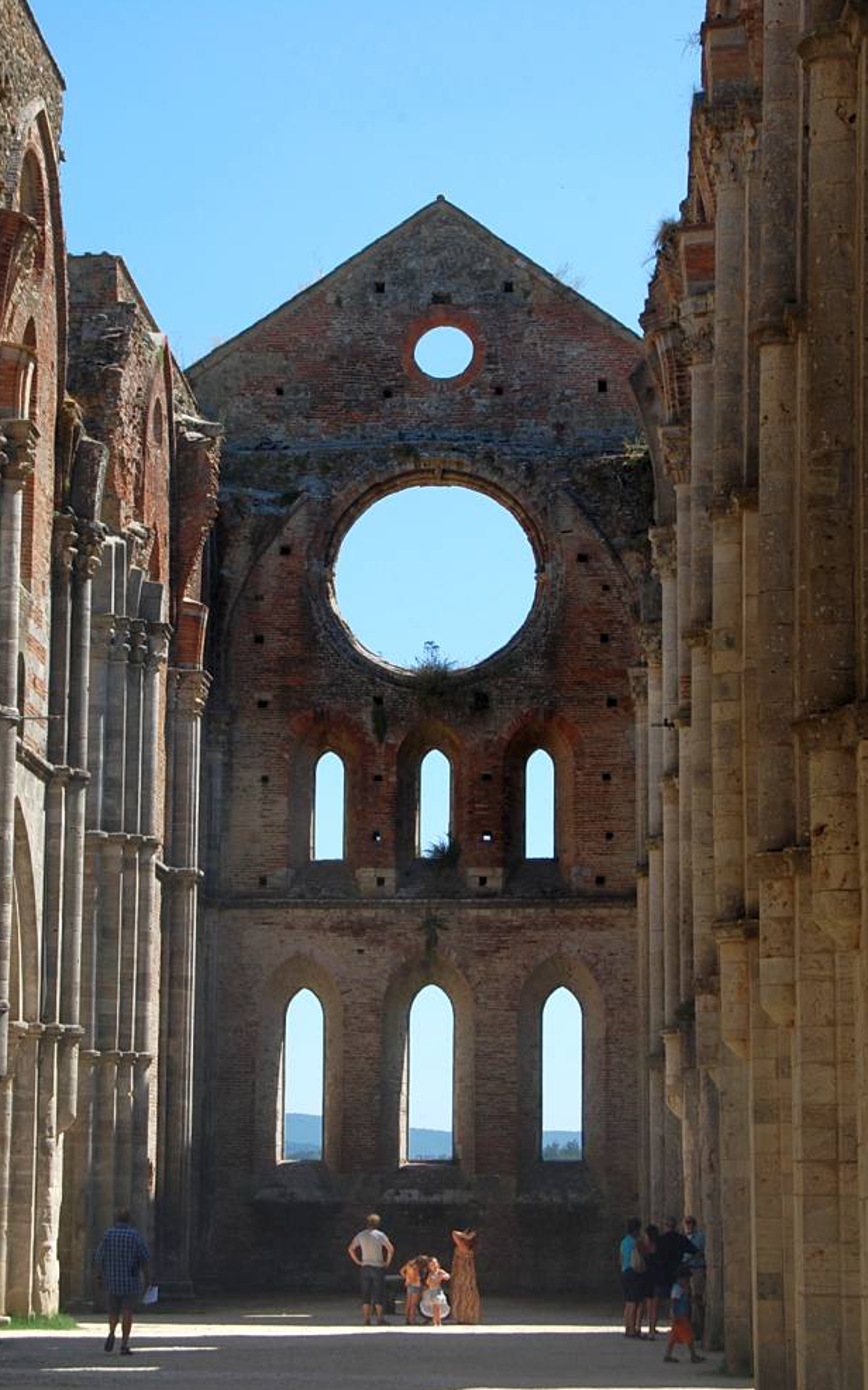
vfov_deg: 24.5
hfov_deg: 15.4
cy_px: 696
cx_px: 434
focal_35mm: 85
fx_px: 3200
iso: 250
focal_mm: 55
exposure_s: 1/250
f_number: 10
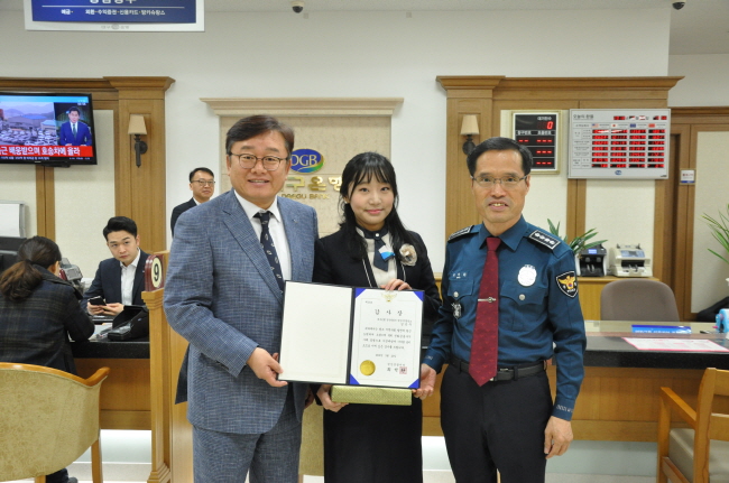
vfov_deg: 35.4
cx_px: 364
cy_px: 242
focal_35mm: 38
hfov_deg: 51.4
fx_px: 758
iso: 1250
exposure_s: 1/80
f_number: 6.3
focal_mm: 25
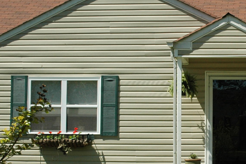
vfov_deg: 13.8
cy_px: 127
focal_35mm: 98
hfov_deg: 20.4
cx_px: 216
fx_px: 671
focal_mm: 25
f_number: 10
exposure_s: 1/400
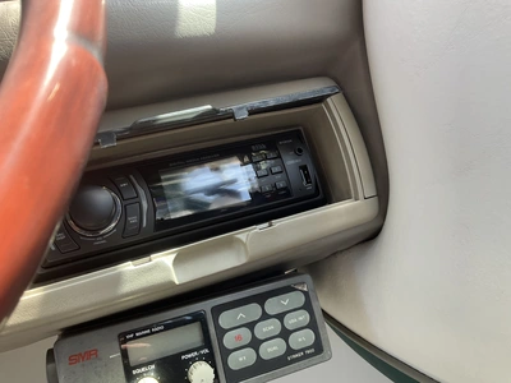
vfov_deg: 48.2
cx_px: 256
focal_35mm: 29
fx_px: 428
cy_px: 192
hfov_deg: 61.7
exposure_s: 1/122
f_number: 1.8
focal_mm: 3
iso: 40
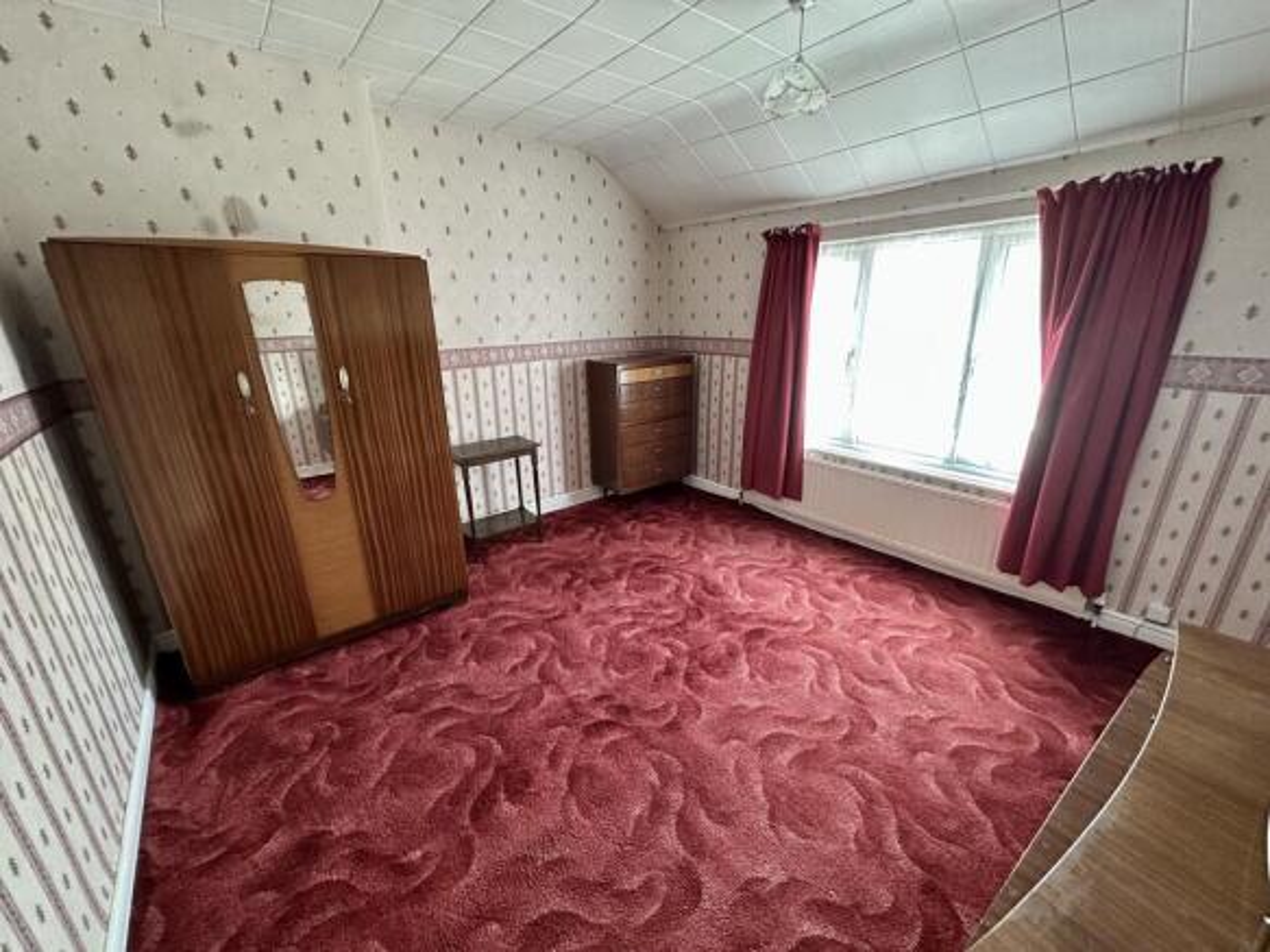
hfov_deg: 102.1
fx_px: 514
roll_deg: +0.9
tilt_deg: -17.9
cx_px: 635
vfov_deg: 85.7
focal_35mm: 14
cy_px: 476
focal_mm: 2.22
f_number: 2.2
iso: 320
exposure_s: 1/60
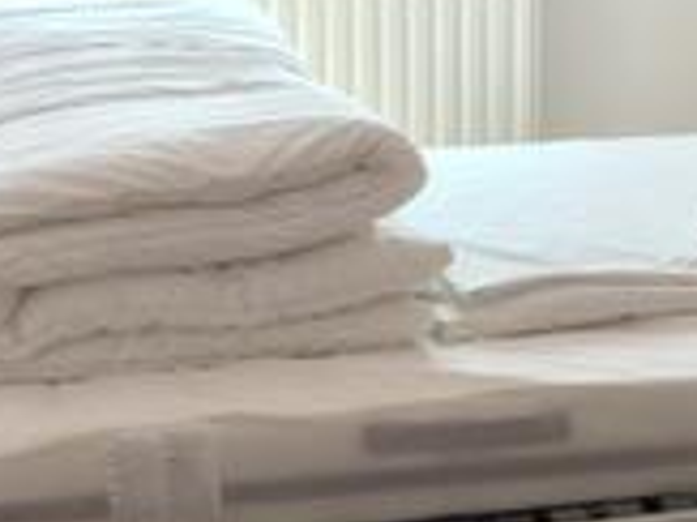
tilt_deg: -11.9
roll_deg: -3.1
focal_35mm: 107
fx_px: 2153
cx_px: 842
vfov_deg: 13.8
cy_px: 158
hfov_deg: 17.5
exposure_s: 1/100
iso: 32
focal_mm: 4.15
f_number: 2.2
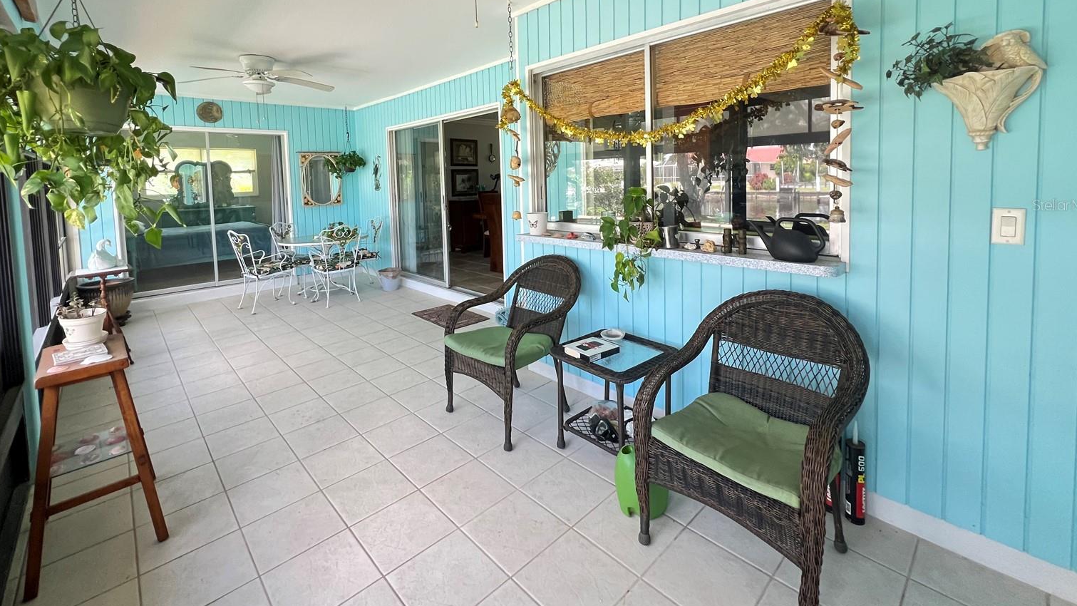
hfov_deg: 103.0
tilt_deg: -3.7
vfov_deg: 68.7
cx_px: 530
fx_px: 428
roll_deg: +0.9
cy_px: 205
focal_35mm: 15
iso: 250
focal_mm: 1.57
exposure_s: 1/67
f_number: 1.8
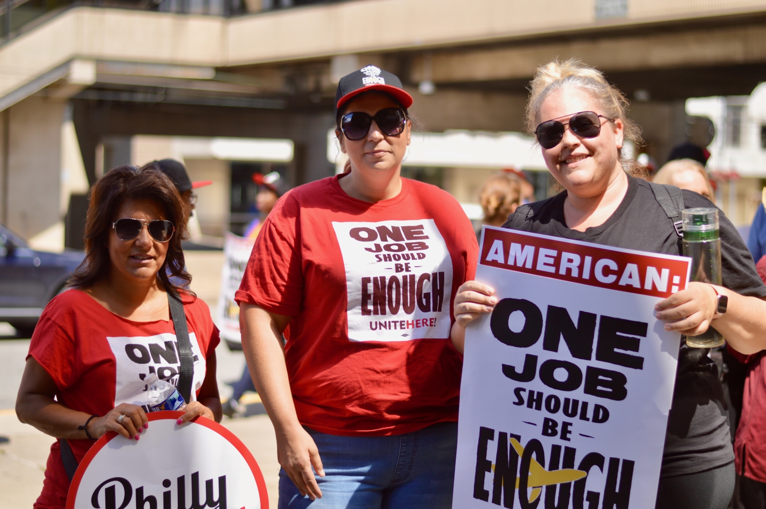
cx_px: 383
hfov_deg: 27.0
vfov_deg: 18.1
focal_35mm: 75
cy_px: 254
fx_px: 1594
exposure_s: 1/2500
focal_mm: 50
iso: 100
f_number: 1.8
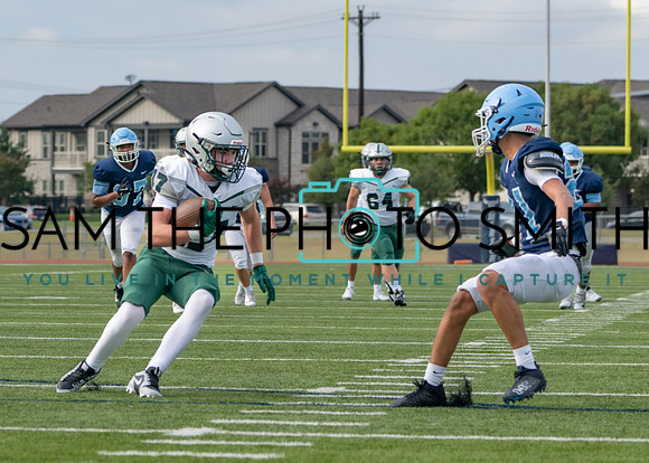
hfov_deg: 8.6
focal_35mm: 232
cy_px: 224
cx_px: 110
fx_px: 4283
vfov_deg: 6.2
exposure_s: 1/1250
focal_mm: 126
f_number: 5.6
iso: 320
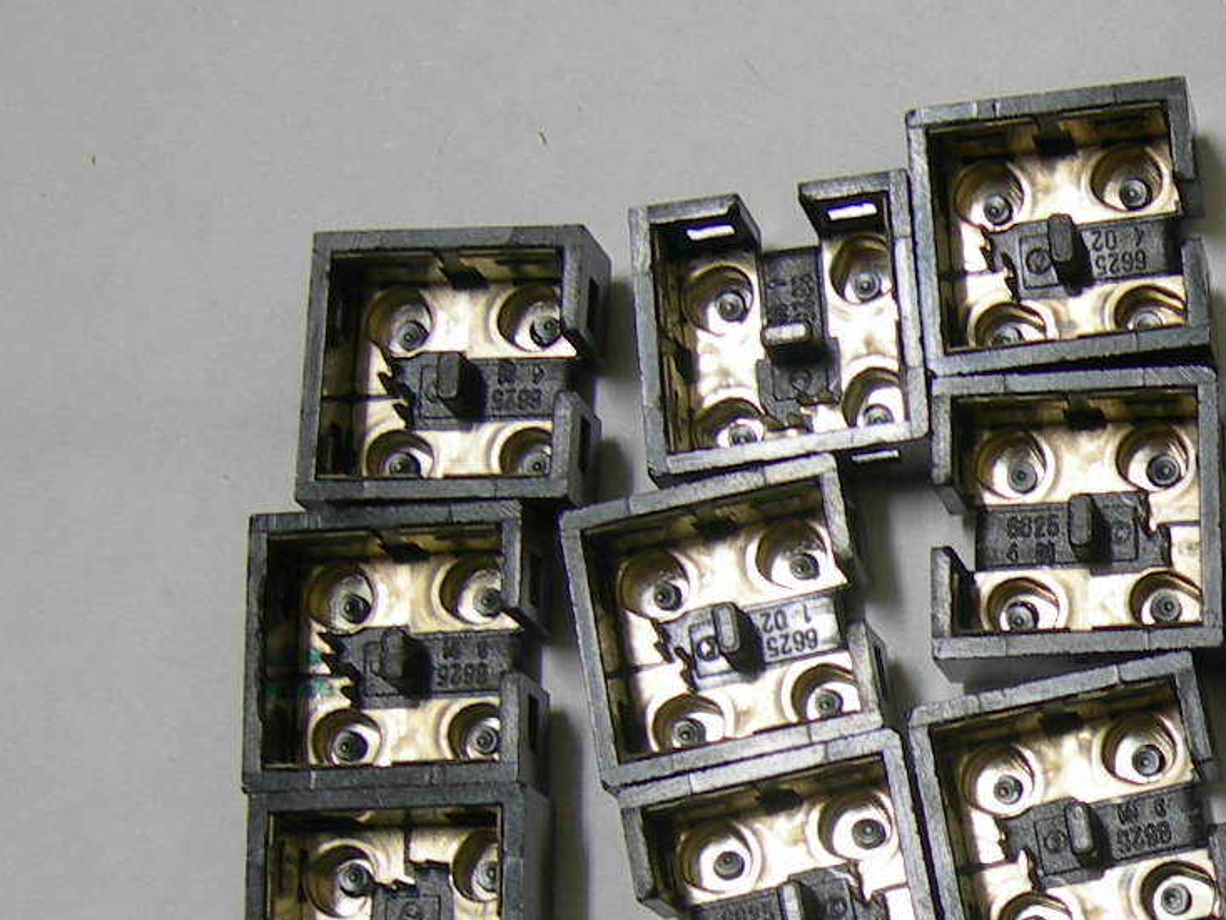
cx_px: 1433
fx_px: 3755
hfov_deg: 17.7
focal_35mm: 106
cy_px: 768
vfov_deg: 13.9
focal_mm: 7.8
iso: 50
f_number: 2.8
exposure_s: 1/7.9
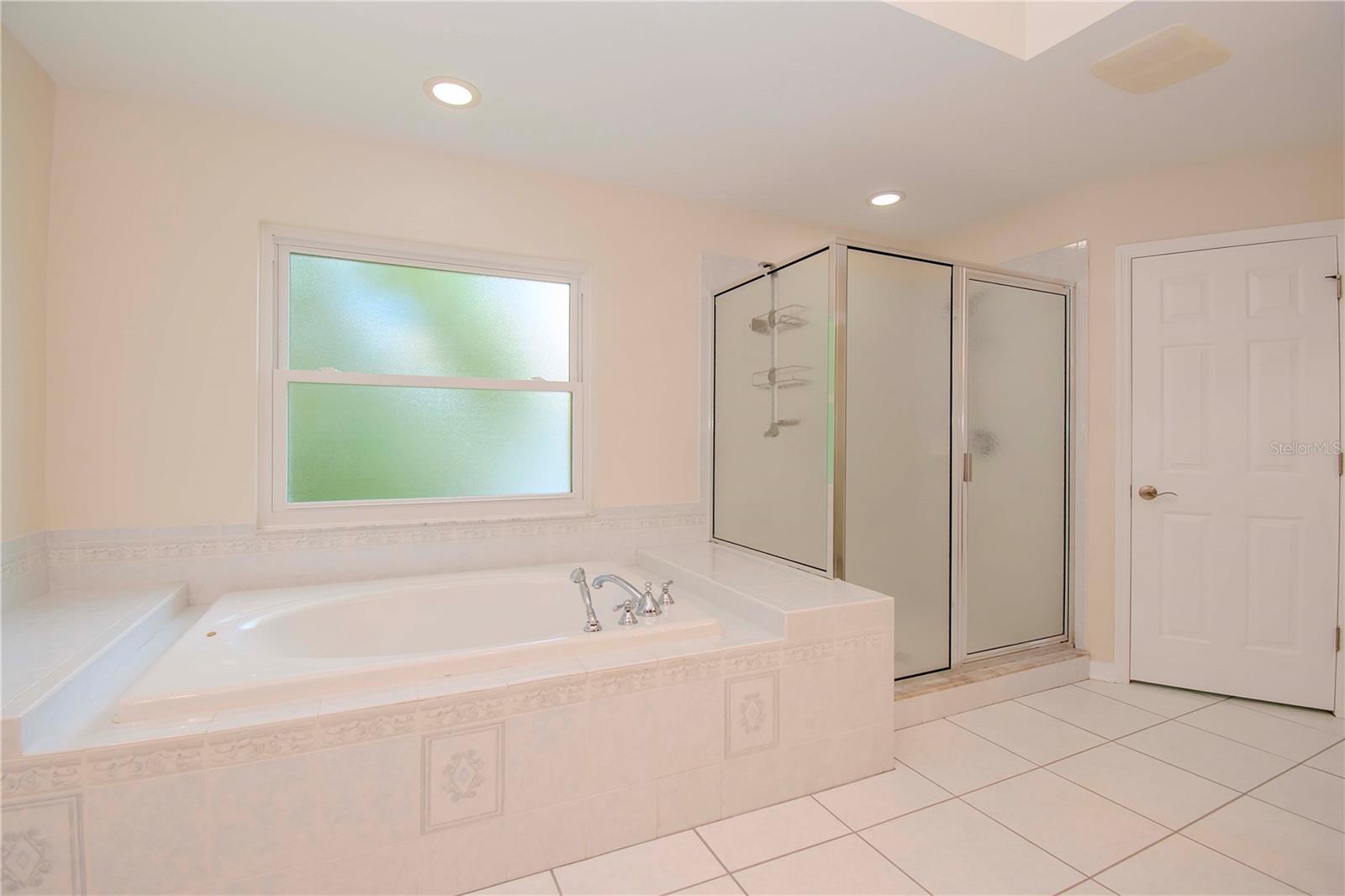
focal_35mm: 15
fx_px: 560
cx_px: 672
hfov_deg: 100.4
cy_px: 448
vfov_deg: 77.3
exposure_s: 1/50
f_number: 7.1
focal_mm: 10
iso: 640
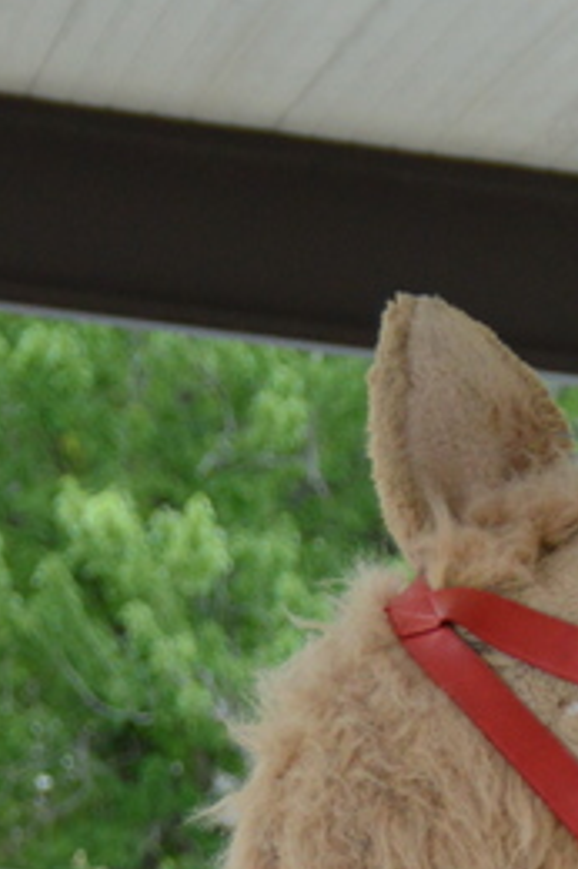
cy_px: 1561
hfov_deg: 6.3
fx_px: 5136
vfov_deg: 9.2
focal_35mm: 213
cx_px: 917
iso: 560
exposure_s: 1/500
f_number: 2.8
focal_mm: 36
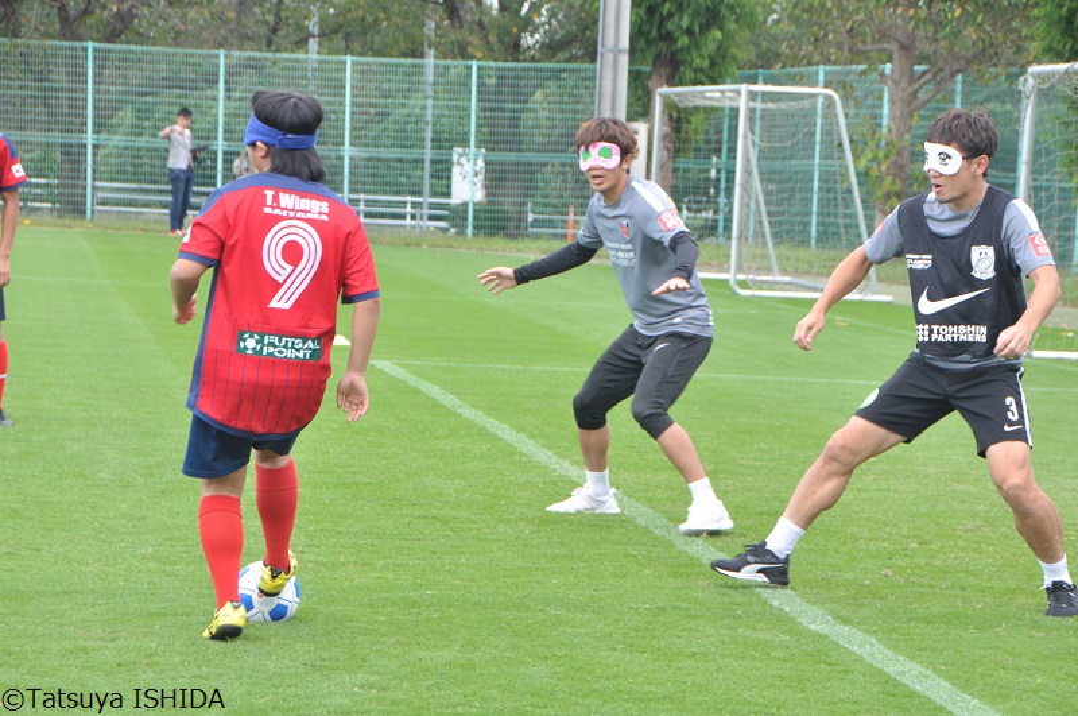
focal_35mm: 123
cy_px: 358
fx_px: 3678
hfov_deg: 16.7
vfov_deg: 11.1
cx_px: 539
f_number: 8
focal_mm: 82
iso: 400
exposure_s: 1/125
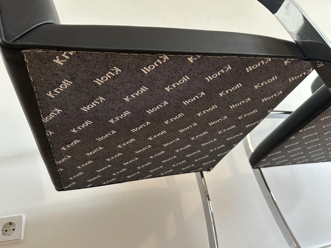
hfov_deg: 71.6
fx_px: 229
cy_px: 124
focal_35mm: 24
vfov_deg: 56.8
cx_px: 166
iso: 320
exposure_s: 1/60
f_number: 1.78
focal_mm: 6.86
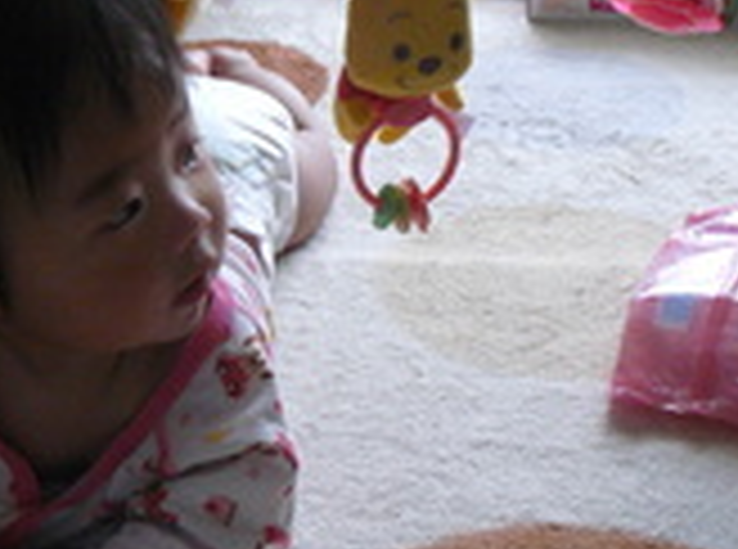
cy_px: 176
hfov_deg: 25.4
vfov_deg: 19.0
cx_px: 324
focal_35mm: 77
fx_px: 1637
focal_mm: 6
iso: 200
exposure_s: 1/10
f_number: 2.8
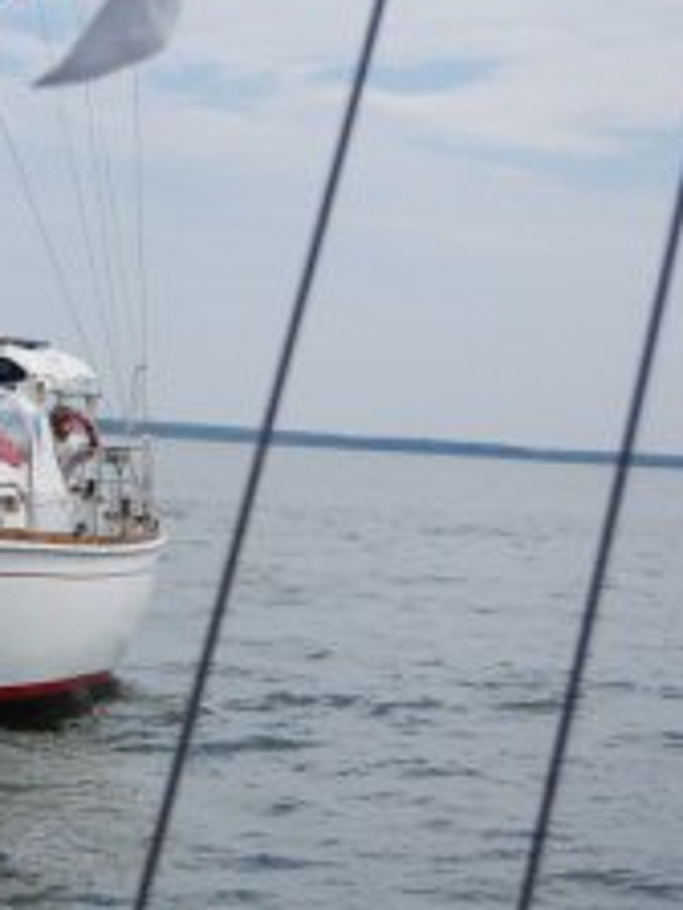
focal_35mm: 110
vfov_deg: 17.9
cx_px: -146
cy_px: 355
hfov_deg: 13.1
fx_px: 2894
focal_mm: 38
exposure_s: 1/1600
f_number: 5.6
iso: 200
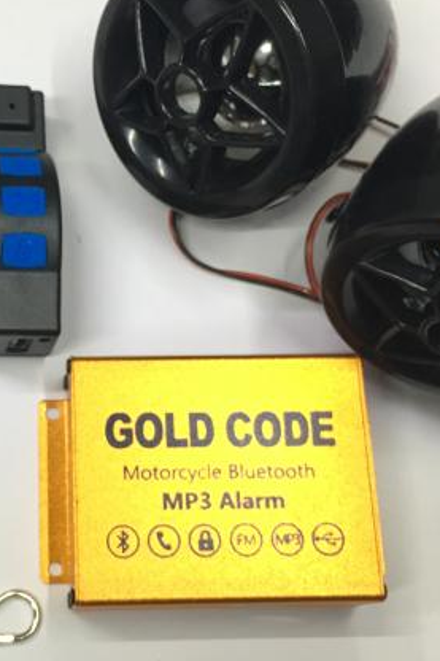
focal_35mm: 58
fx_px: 1064
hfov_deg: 22.9
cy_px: 313
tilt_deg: -71.5
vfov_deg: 34.5
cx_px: 71
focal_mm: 4.15
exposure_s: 1/30
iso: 100
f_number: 2.2
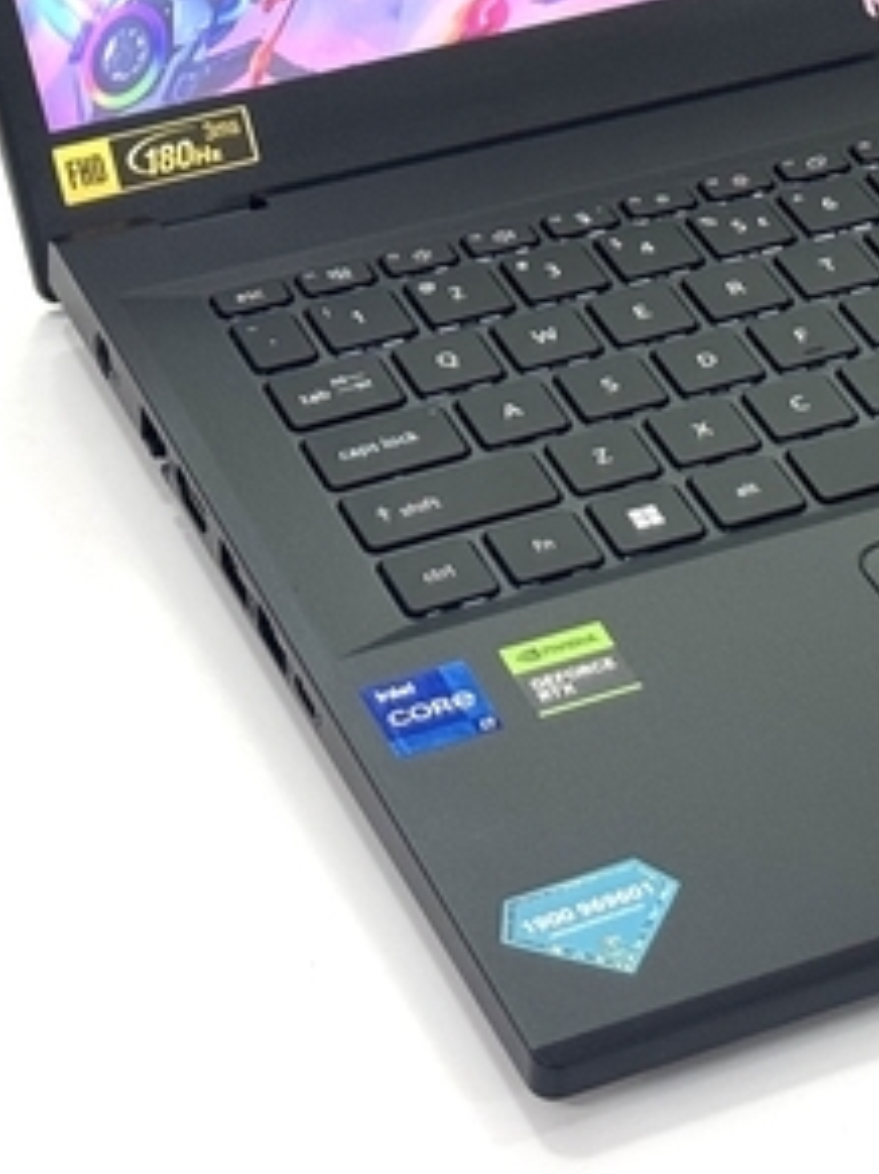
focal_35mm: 132
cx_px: 939
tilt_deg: -30.4
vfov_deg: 14.7
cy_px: -32
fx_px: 4472
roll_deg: -1.1
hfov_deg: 11.1
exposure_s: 1/100
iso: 64
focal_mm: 6.76
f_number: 1.78
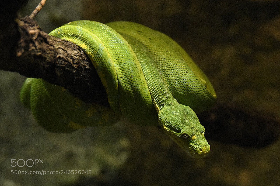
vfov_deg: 2.9
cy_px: 93
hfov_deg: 4.3
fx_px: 3731
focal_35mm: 480
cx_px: 140
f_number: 5.6
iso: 11400
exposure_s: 1/320
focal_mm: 320
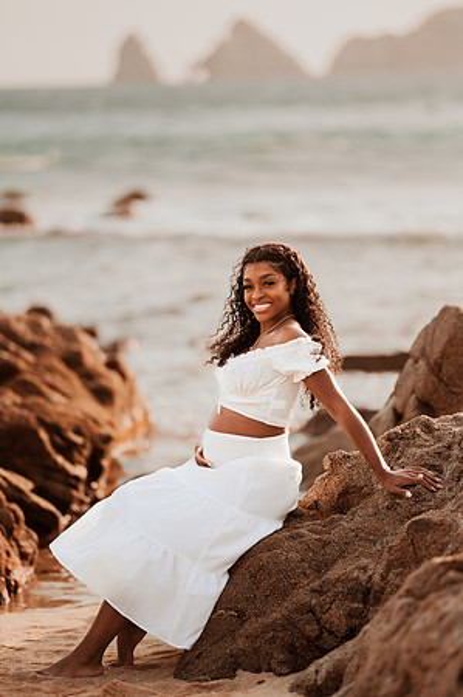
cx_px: 232
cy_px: 348
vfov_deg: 15.2
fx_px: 2610
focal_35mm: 135
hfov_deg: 10.1
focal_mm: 135
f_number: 1.8
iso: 125
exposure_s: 1/4000
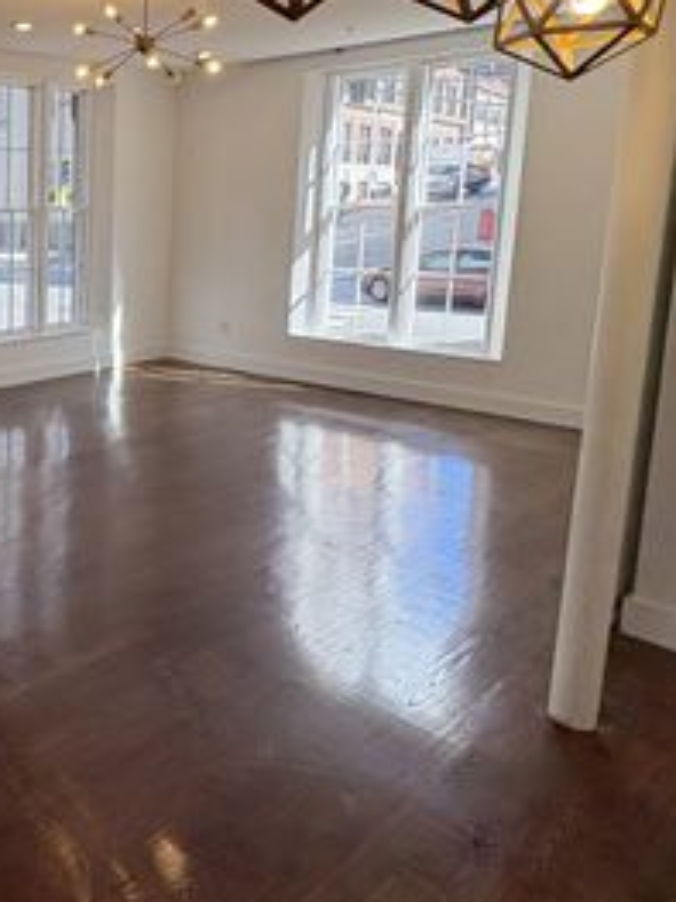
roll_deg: +0.5
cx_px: -144
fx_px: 834
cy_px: 326
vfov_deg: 56.0
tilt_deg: -7.4
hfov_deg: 34.7
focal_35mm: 32
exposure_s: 1/205
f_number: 2.2
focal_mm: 2.22
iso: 64
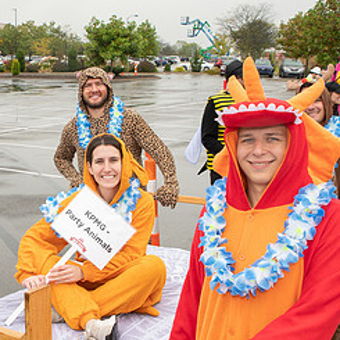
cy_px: 193
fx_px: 645
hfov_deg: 29.0
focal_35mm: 58
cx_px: 73
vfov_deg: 29.5
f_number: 6.3
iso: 400
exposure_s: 1/200
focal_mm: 24
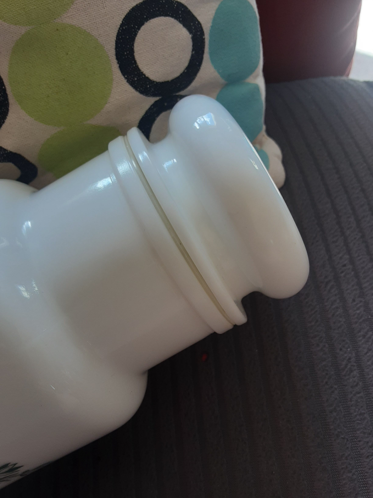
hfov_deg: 49.7
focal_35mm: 28
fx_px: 402
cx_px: 186
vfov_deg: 63.4
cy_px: 249
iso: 50
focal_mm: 2.9
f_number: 1.9
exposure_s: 1/100
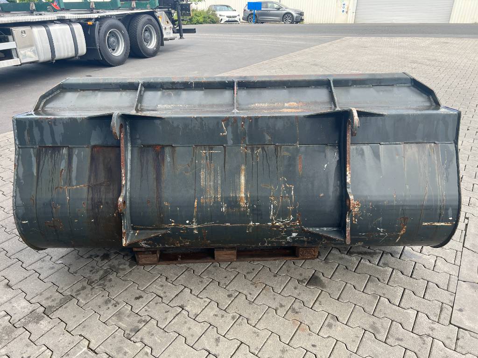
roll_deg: -0.2
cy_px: 179
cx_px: 239
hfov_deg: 67.3
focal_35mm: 26
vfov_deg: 53.1
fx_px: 359
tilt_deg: -27.0
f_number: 1.5
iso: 50
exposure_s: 1/422
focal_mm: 5.7
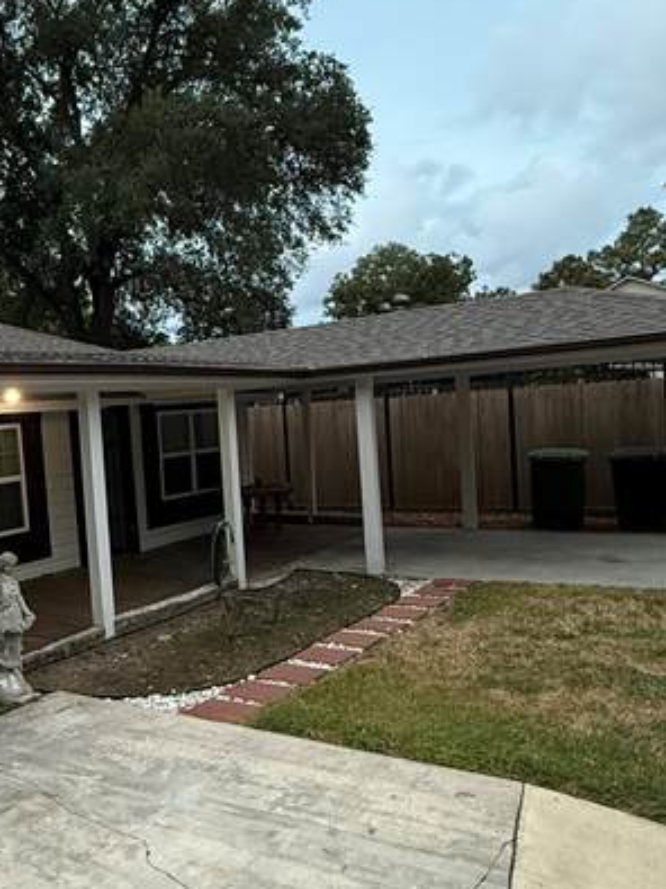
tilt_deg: -1.8
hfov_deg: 39.0
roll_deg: +4.1
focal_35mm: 34
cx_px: 74
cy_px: 470
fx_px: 873
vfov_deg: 53.9
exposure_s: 1/60
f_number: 2.2
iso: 400
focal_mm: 2.22
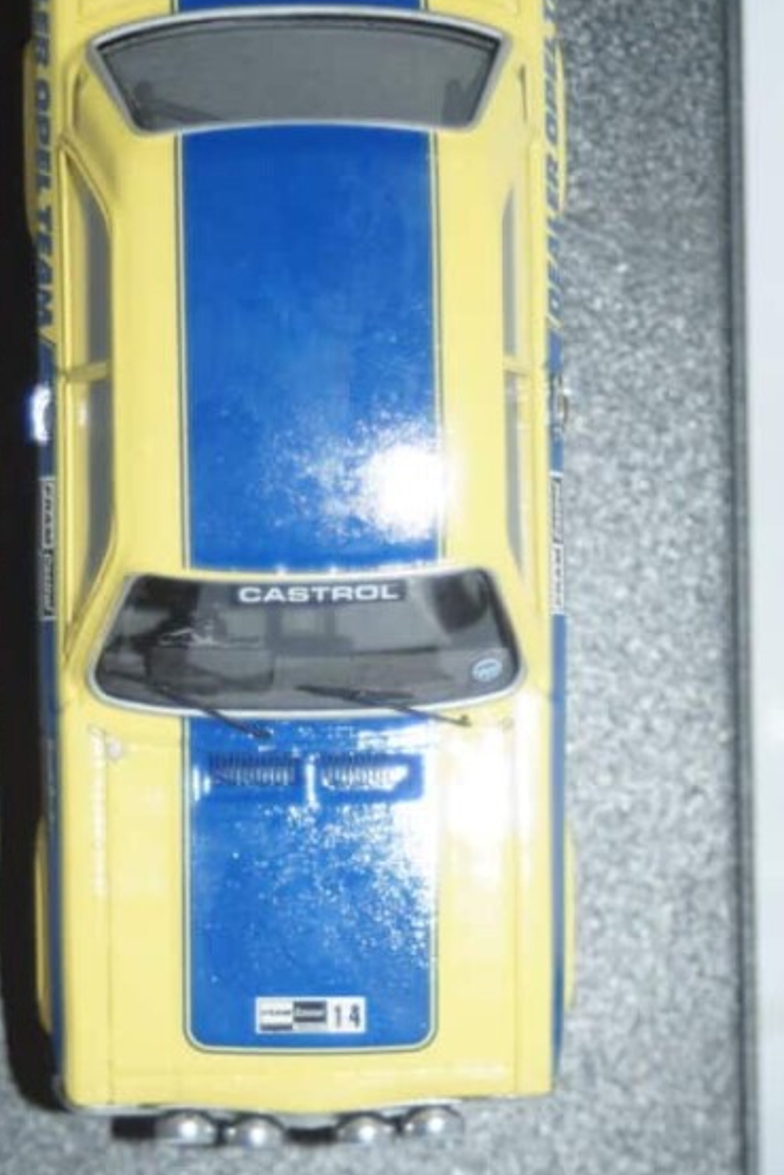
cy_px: 824
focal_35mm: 134
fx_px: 4371
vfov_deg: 15.3
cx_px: 284
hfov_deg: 10.2
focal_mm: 55
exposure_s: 1/100
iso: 200
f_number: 5
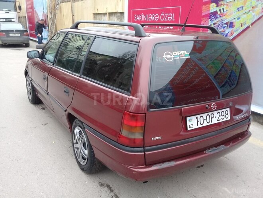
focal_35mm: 31
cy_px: 99
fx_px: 236
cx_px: 132
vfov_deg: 45.4
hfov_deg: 58.4
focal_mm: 3.3
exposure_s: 1/33
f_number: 2.2
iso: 50
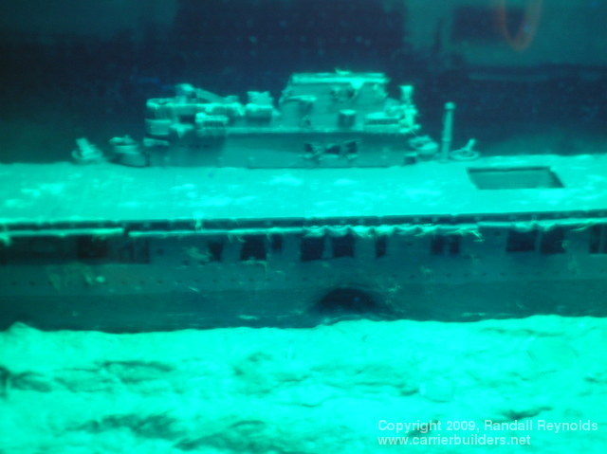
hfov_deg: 22.5
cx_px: 304
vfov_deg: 17.0
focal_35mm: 87
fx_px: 1524
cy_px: 227
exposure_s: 1/6.2
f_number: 4.4
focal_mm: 14.5
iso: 54
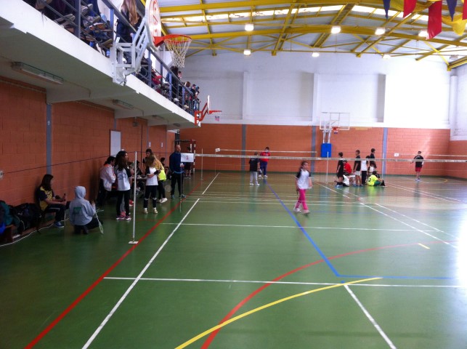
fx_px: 471
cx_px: 234
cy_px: 174
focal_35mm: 35
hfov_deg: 52.7
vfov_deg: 40.6
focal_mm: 3.85
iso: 125
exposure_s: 1/15
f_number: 2.8
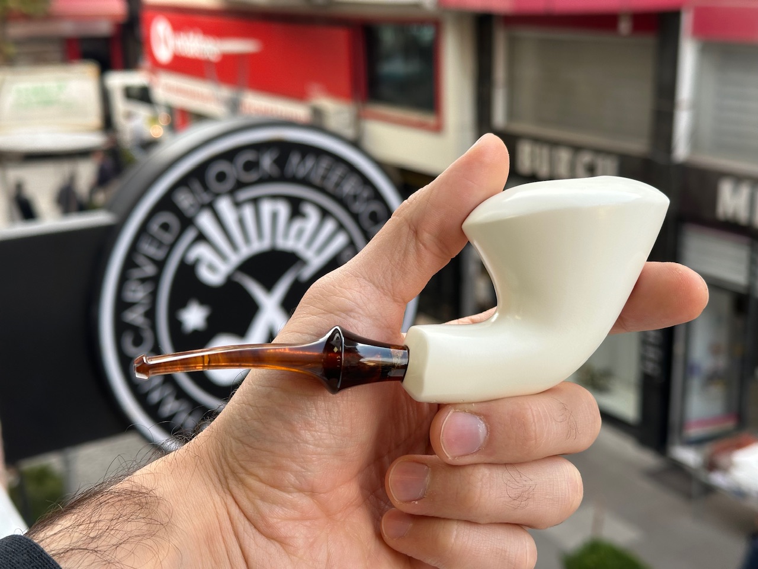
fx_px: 1051
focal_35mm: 48
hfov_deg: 39.7
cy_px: 284
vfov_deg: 30.3
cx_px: 379
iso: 64
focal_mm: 6.86
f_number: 1.78
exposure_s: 1/303
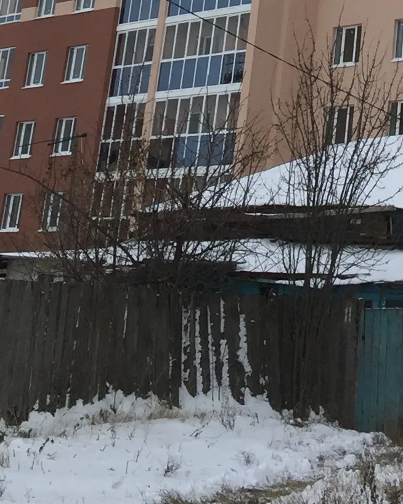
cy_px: -336
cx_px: 509
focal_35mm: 113
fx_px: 1685
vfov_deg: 15.2
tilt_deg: +24.4
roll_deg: -3.1
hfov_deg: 13.2
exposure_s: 1/1068
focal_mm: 4.15
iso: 32
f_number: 2.2
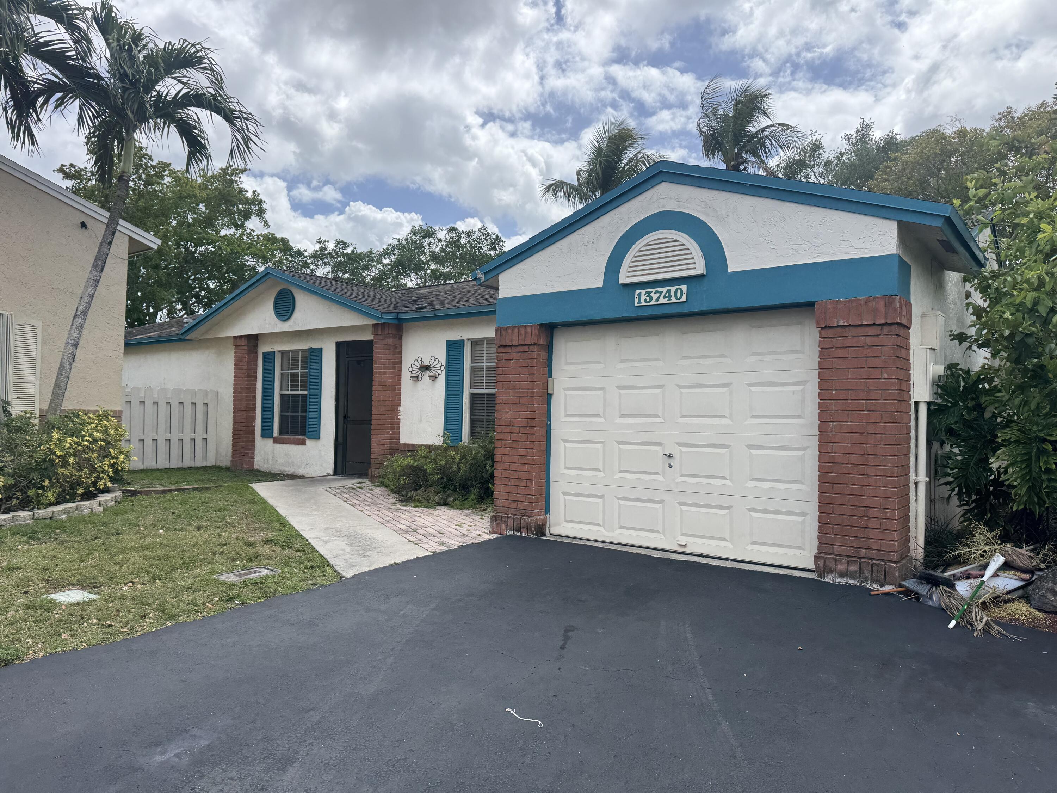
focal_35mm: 24
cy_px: 396
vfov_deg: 56.8
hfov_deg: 71.6
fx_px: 733
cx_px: 528
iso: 80
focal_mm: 6.76
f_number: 1.78
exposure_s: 1/4310
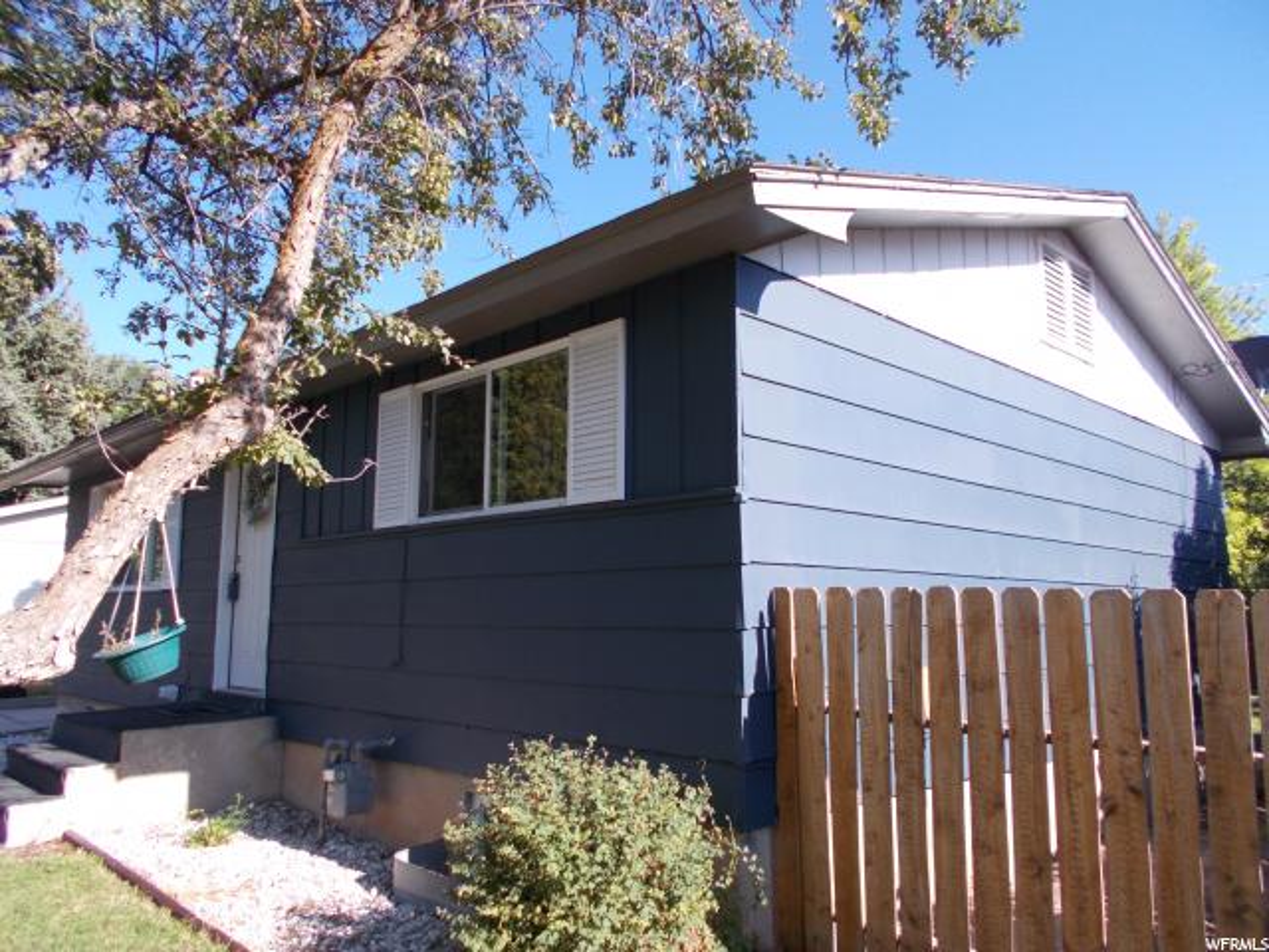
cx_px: 634
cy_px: 476
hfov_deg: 67.3
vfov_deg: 53.1
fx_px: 953
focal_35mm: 26
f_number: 3.2
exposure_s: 1/320
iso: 80
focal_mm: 4.6
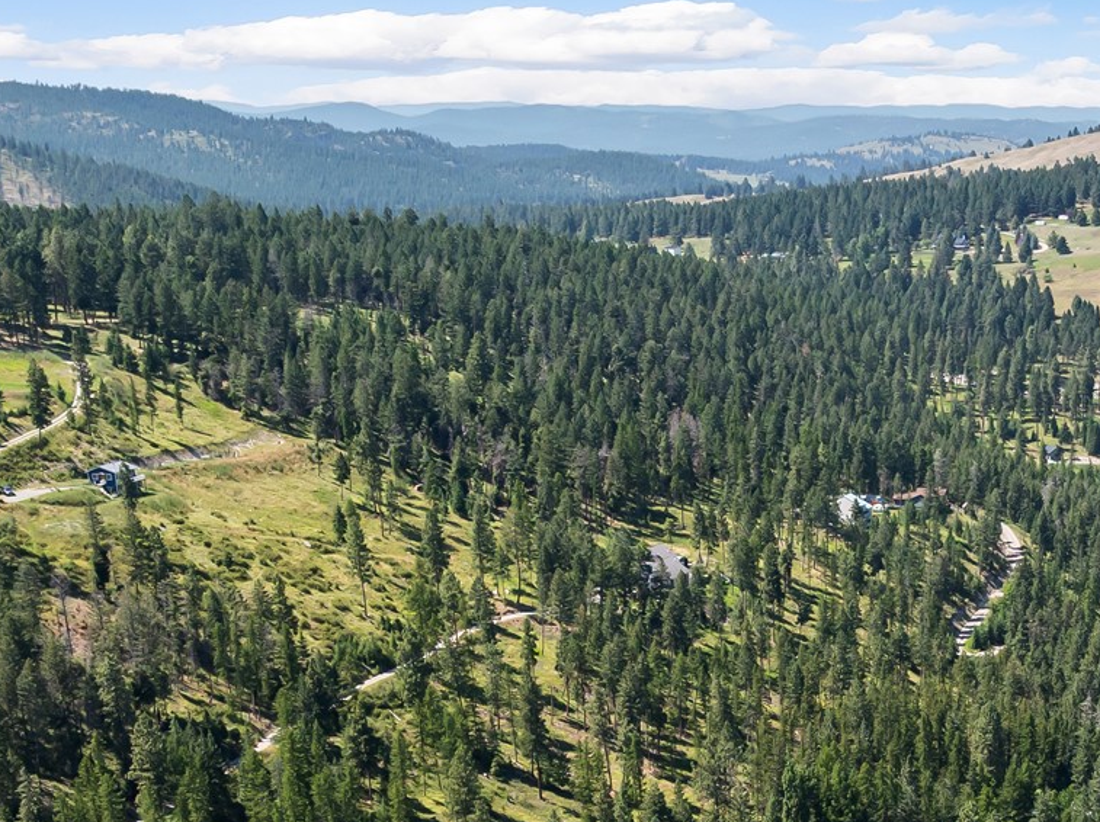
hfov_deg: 28.7
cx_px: 984
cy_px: 1075
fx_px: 2063
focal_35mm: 65
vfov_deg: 20.5
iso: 100
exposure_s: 1/100
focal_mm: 12.29
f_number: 2.8
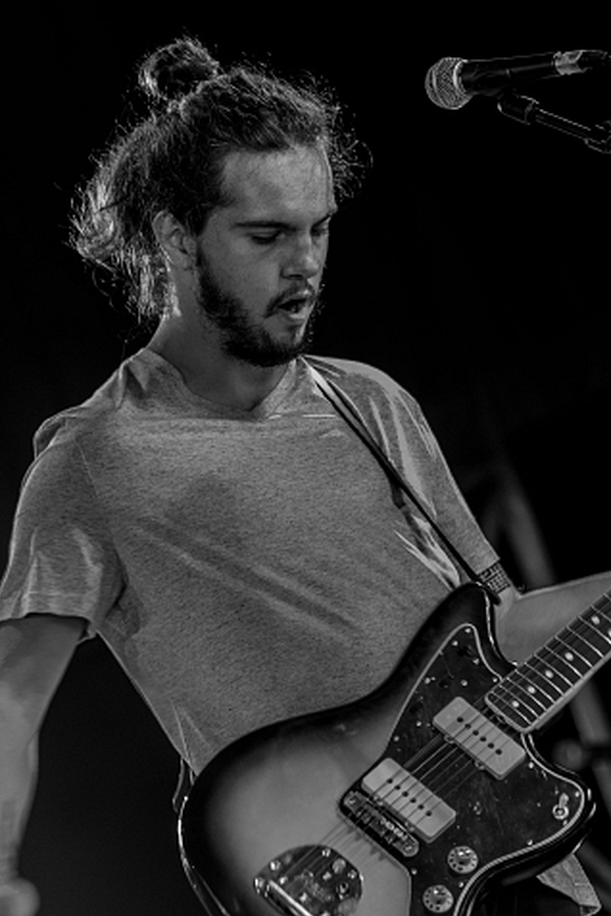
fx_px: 8070
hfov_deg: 4.3
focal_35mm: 317
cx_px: 477
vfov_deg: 6.5
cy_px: 457
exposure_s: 1/100
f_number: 2.8
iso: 640
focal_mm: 140
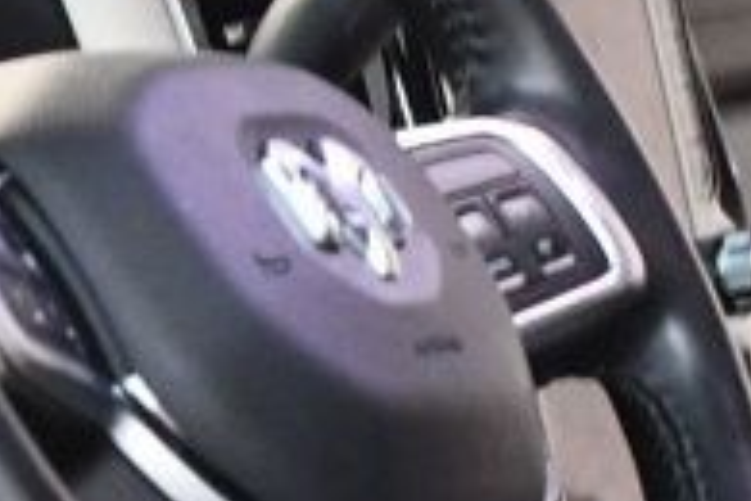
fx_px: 3734
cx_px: 50
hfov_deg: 11.4
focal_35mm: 179
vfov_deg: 7.6
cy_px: 582
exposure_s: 1/60
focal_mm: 23
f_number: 3.8
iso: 3600
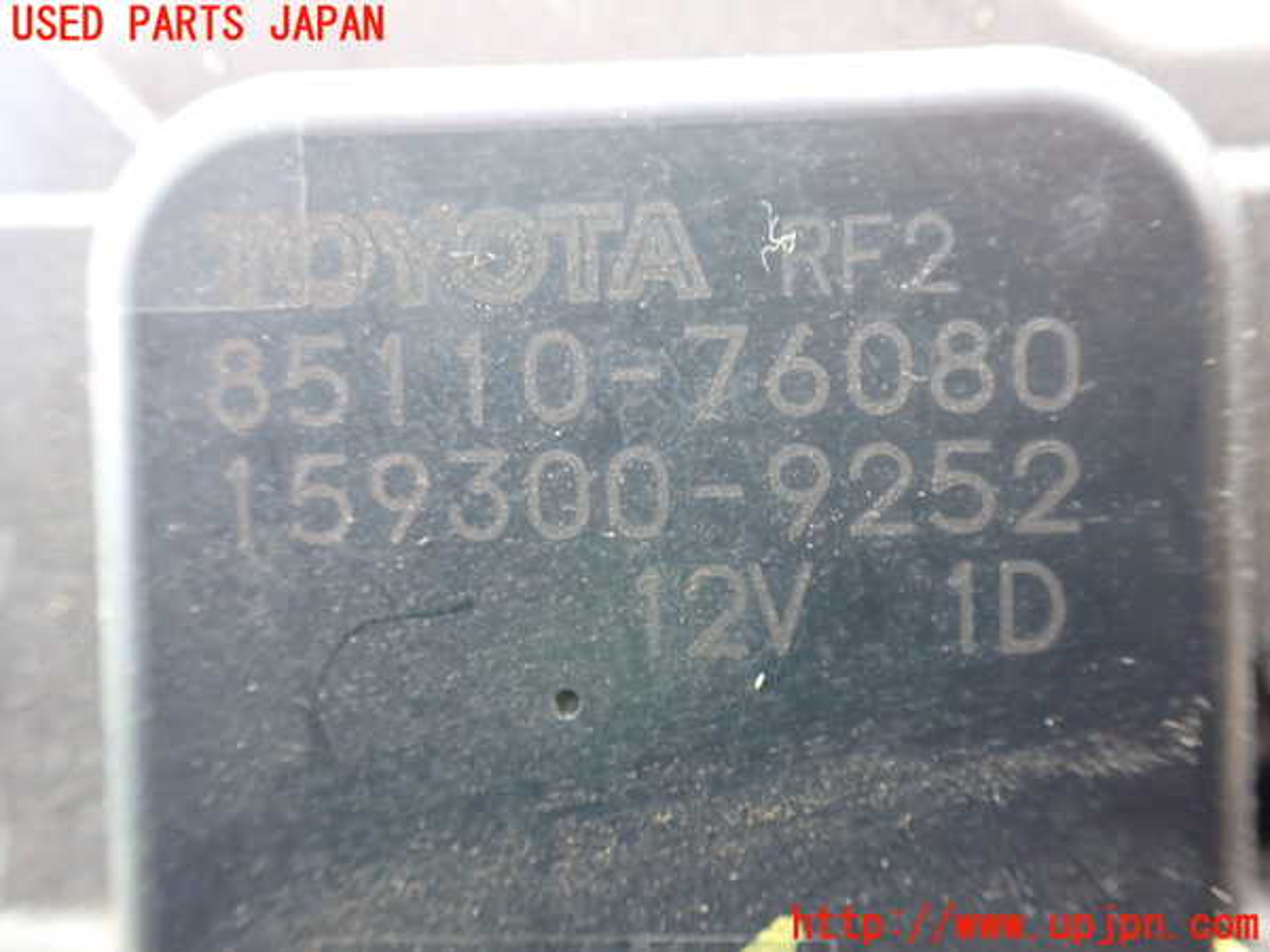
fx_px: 1101
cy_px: 476
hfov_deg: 60.0
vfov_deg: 46.8
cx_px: 635
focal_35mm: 30
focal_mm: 5.4
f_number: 2.3
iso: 1000
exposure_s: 1/30
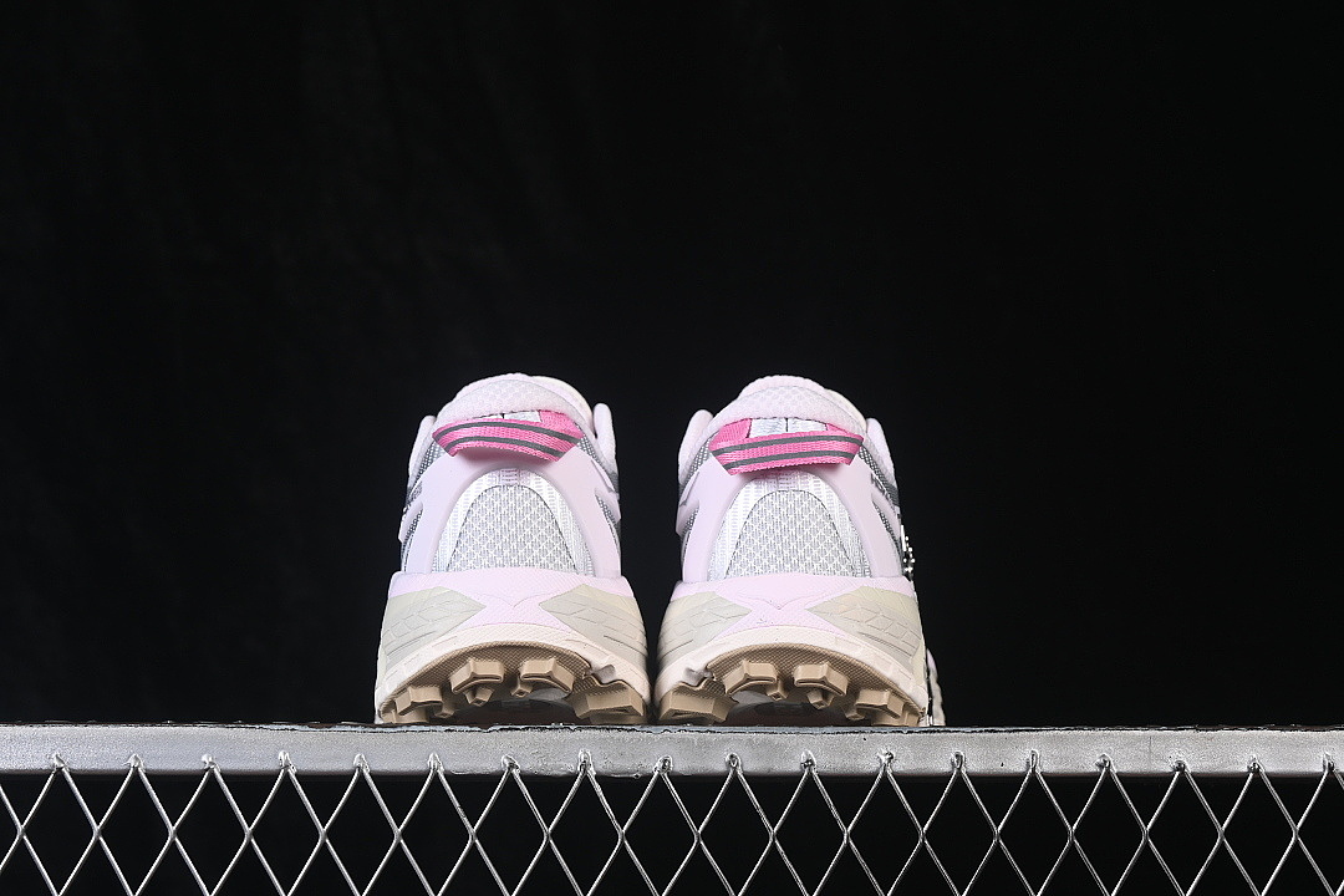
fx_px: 2800
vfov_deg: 18.2
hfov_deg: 27.0
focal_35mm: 75
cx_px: 672
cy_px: 448
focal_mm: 50
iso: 160
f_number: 8
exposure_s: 1/80
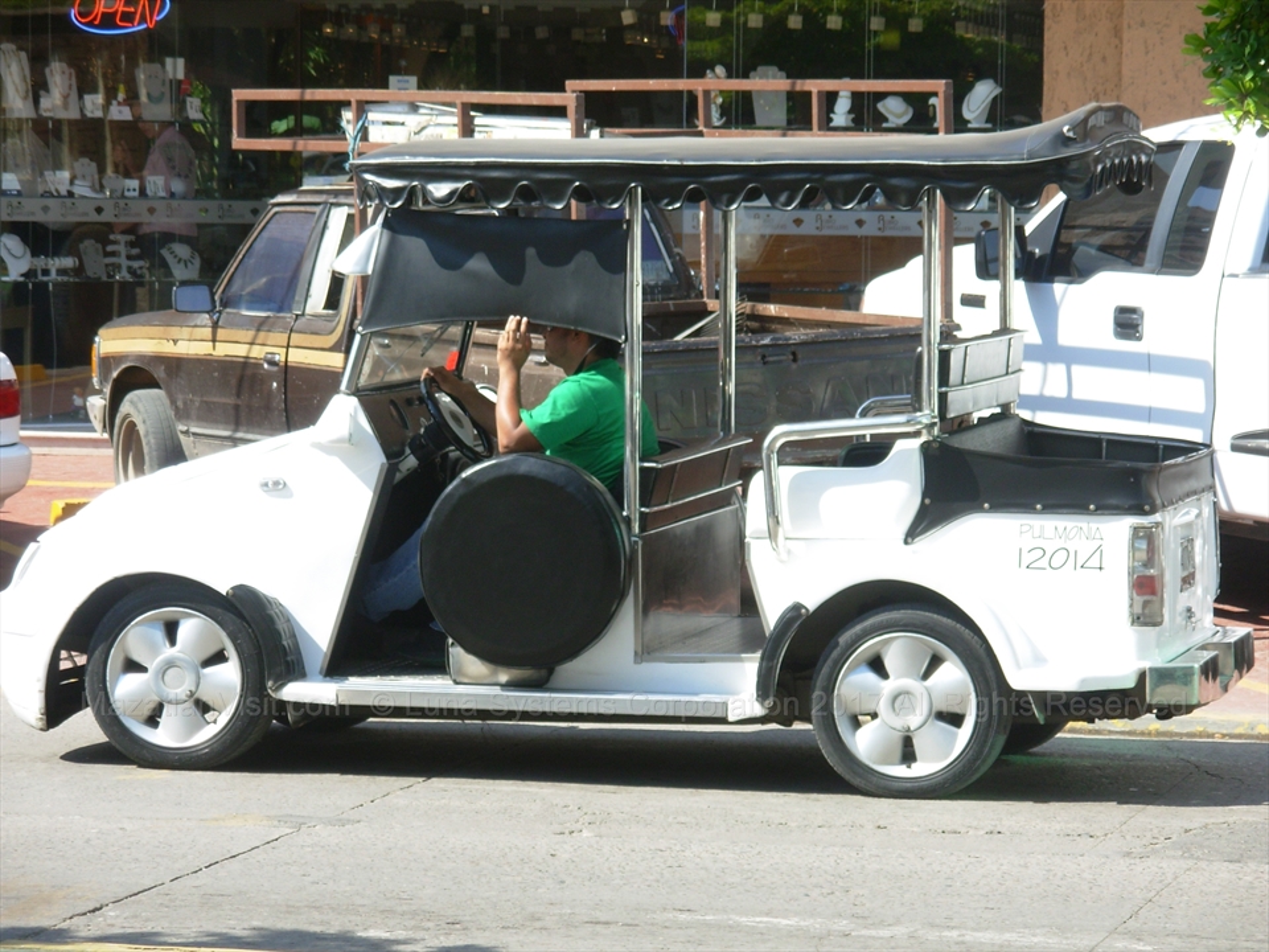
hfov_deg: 13.9
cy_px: 476
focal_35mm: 142
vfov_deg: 10.4
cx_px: 634
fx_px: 5206
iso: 50
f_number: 4.5
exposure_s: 1/256
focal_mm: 23.5
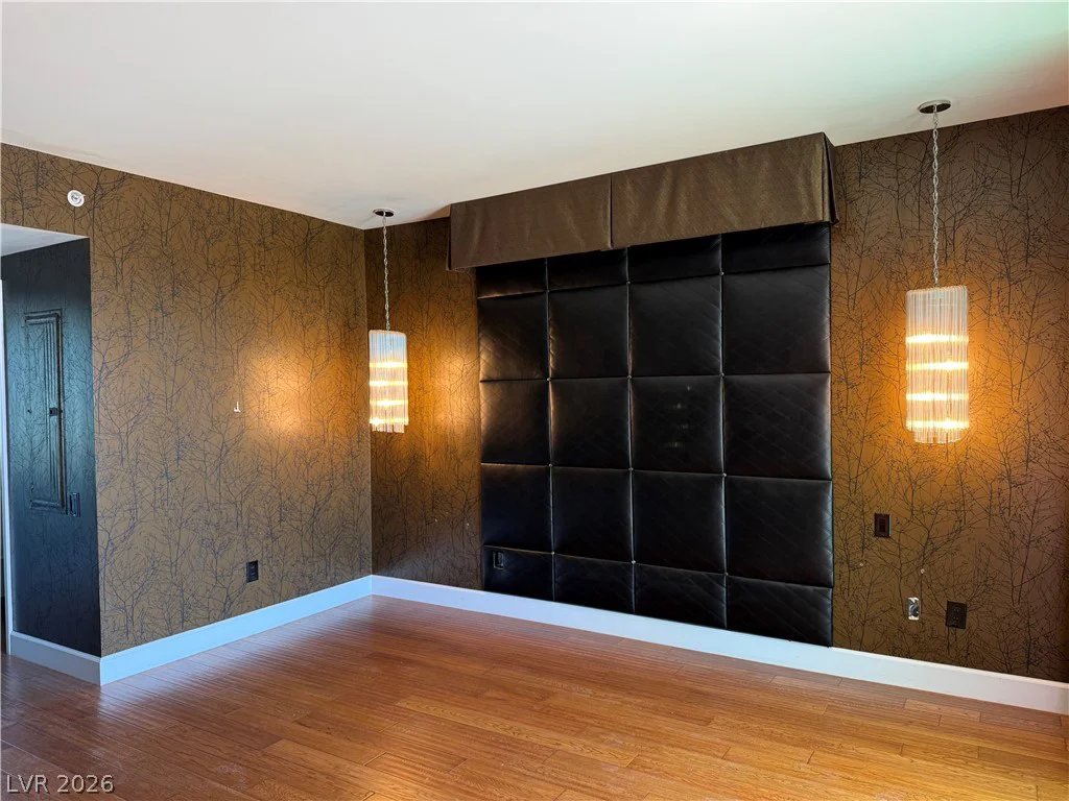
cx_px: 534
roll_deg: +1.4
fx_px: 741
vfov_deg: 56.8
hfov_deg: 71.6
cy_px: 400
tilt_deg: -0.7
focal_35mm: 24
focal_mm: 6.76
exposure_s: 1/60
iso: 160
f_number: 1.78
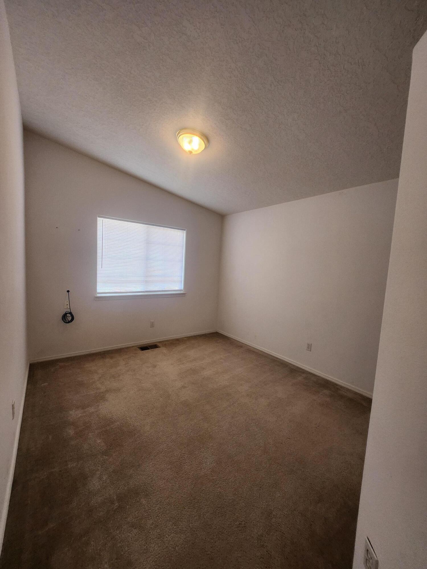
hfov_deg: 89.9
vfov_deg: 106.2
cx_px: 214
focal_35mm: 13
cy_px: 284
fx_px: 214
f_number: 2.2
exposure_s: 1/60
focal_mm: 1.74
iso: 80
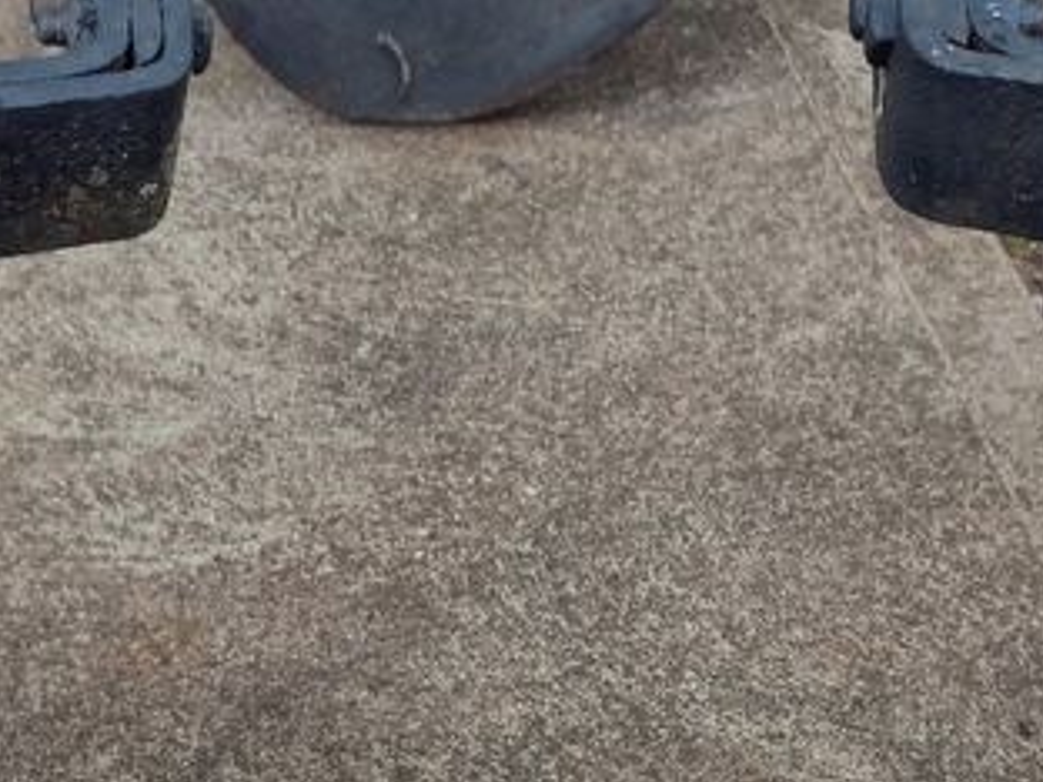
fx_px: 1778
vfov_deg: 22.4
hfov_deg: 32.1
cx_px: 261
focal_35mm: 59
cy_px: 999
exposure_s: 1/577
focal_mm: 5.56
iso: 100
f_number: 1.8
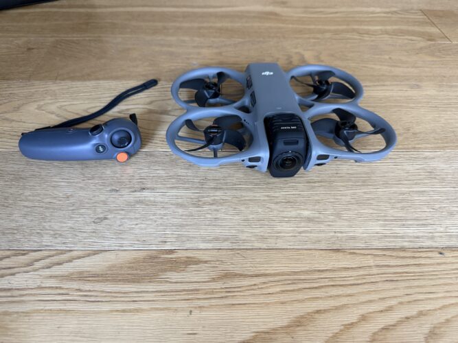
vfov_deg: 56.8
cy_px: 172
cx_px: 229
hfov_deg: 71.6
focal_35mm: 24
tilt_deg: -48.1
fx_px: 317
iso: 400
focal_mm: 6.76
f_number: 1.78
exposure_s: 1/60
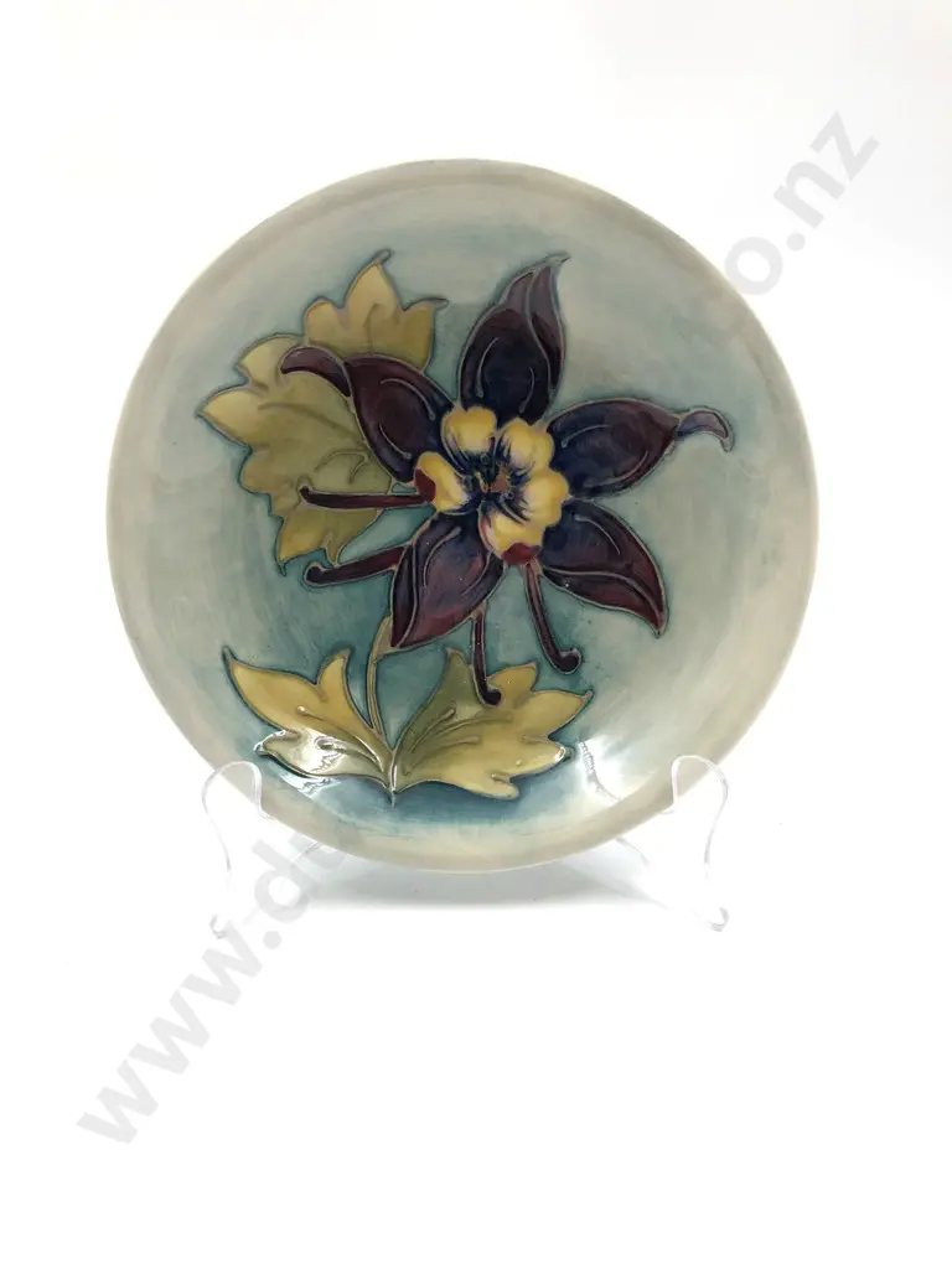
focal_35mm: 28
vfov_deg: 63.4
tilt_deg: -18.2
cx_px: 476
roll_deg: +0.7
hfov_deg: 49.7
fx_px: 1027
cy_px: 634
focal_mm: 3.99
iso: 20
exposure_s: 1/209
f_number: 1.8
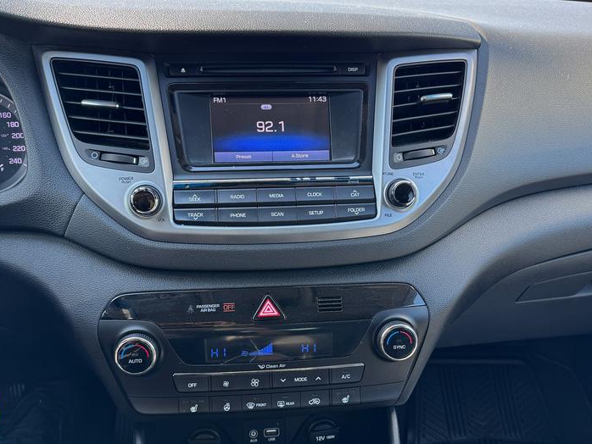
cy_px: 271
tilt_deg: -28.1
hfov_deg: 55.3
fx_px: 565
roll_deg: -2.2
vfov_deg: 42.7
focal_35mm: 33
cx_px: 298
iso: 100
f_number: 1.78
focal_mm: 6.76
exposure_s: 1/121
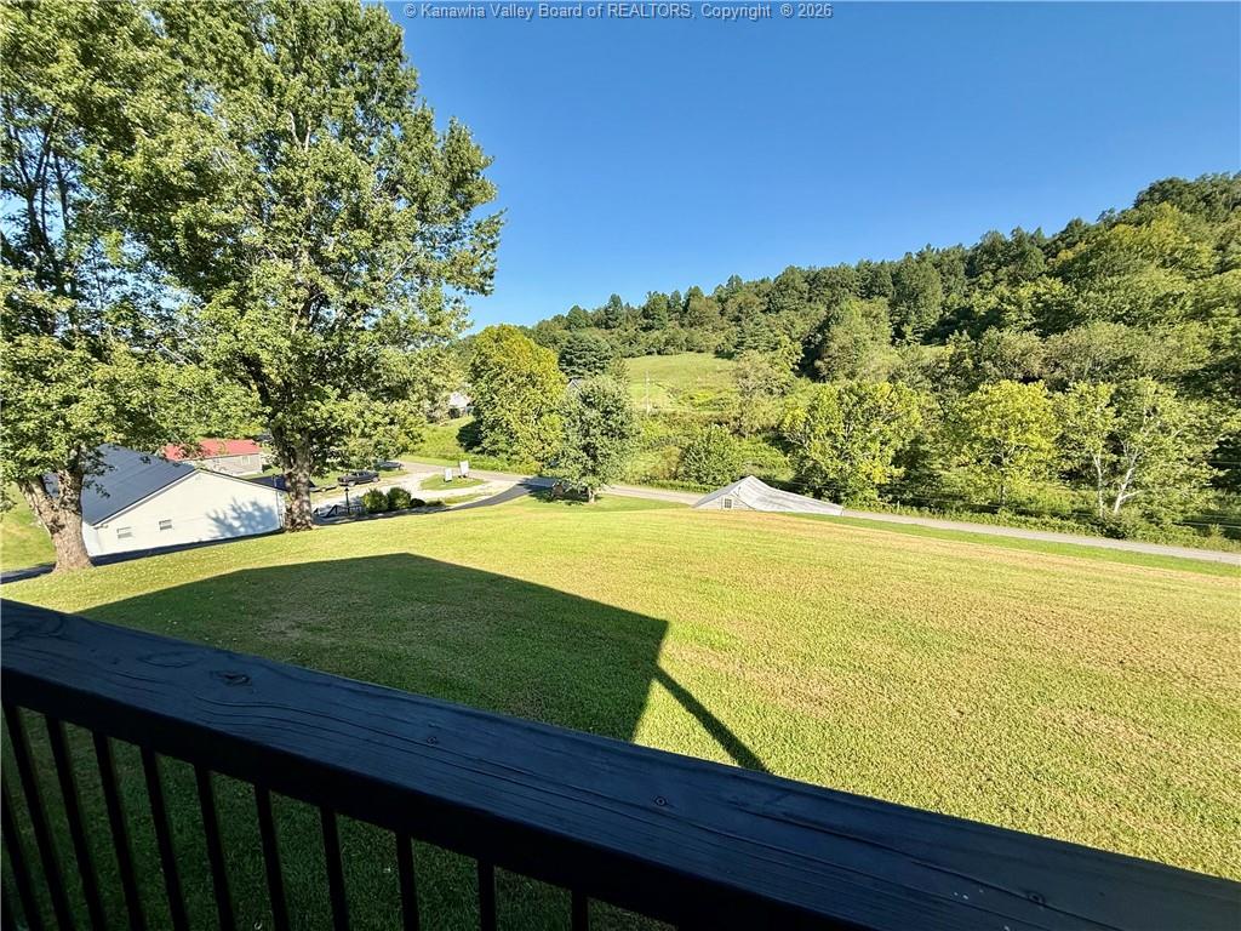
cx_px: 620
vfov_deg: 85.7
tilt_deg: -9.8
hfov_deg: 102.1
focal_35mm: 14
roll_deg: -0.1
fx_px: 502
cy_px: 466
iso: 50
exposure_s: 1/1167
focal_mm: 2.22
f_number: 2.2
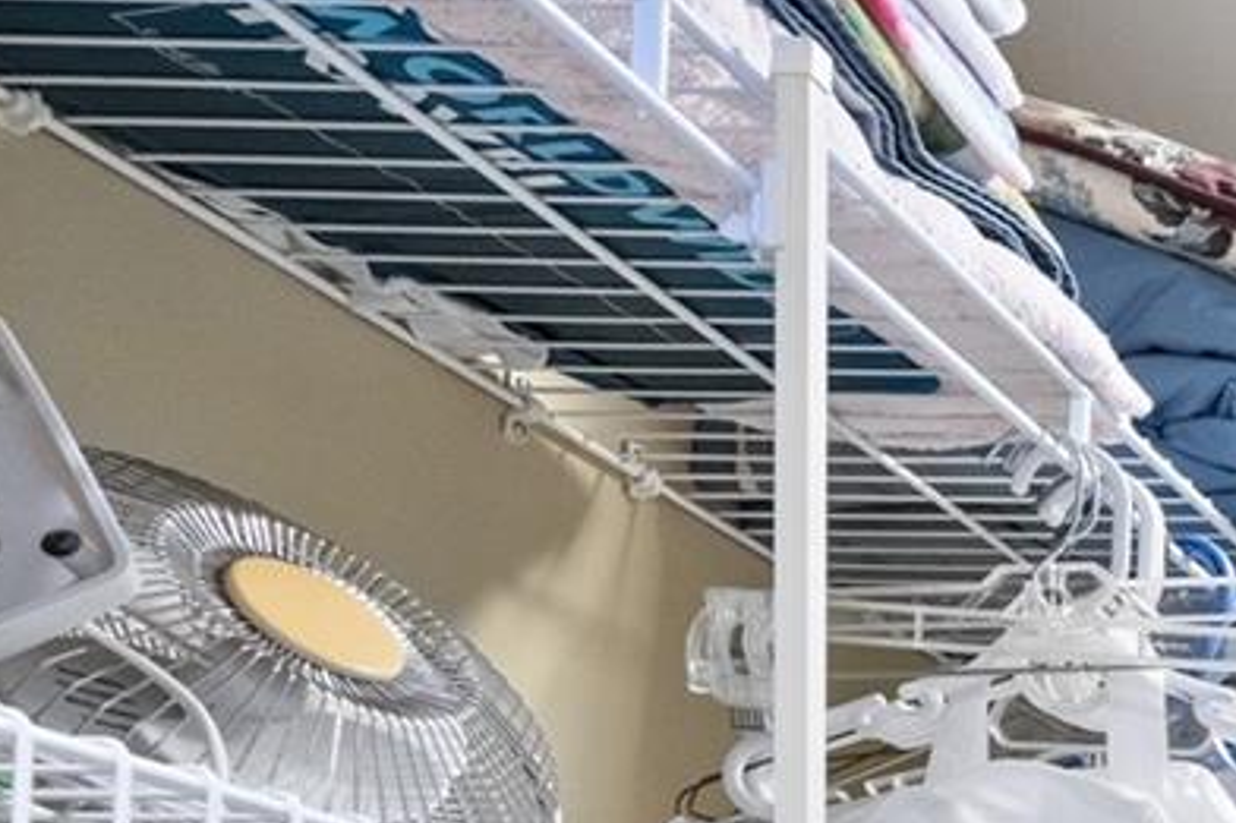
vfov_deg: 20.6
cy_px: 1324
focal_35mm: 53
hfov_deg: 23.1
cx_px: 2147
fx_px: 1819
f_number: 8
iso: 2500
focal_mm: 13
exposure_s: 1/2.5
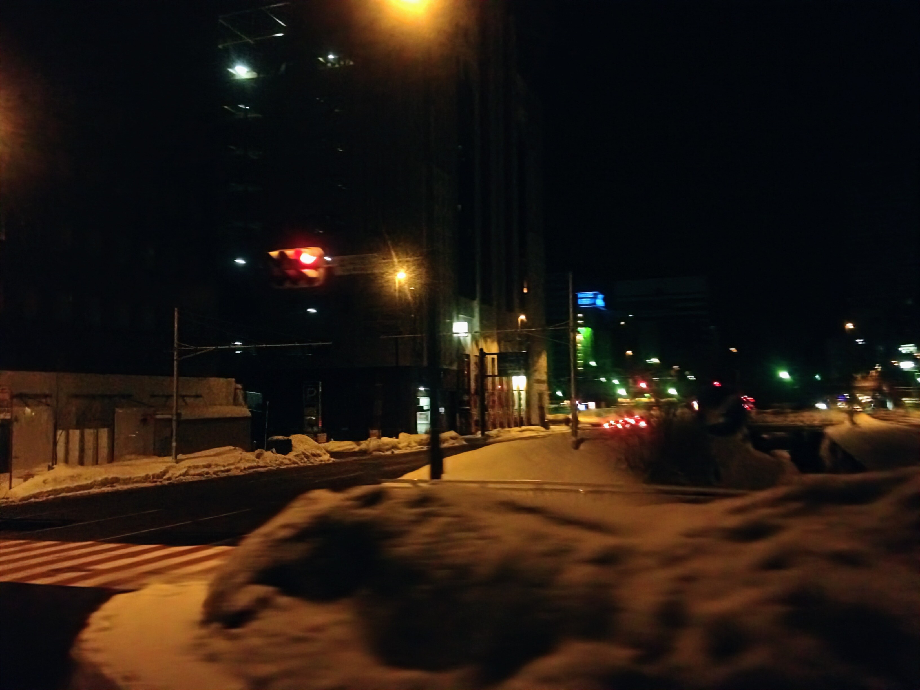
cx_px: 460
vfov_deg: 40.7
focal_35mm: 35
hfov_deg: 52.6
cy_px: 345
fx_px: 930
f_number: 2.4
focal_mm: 4.28
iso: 800
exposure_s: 1/15
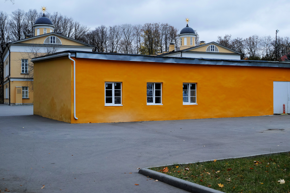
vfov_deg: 29.2
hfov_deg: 42.7
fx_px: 371
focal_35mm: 46
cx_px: 146
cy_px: 98
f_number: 4.5
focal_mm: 30
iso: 100
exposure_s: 1/125
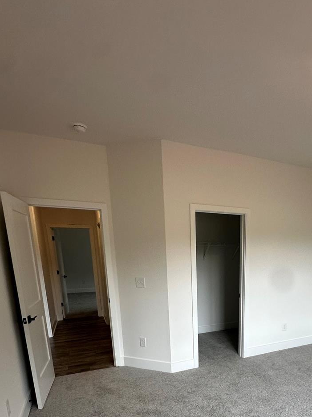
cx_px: 227
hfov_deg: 56.5
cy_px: 314
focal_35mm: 23
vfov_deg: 69.0
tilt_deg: -11.3
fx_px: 276
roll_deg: -1.1
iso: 80
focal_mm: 2.22
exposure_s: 1/120
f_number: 2.2
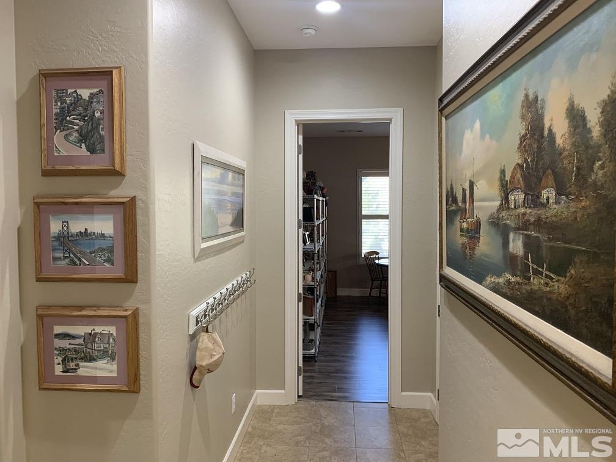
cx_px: 308
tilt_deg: -1.1
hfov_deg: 67.3
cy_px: 231
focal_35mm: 26
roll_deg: +0.3
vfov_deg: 53.1
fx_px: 463
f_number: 1.8
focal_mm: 4.25
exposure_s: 1/60
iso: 160
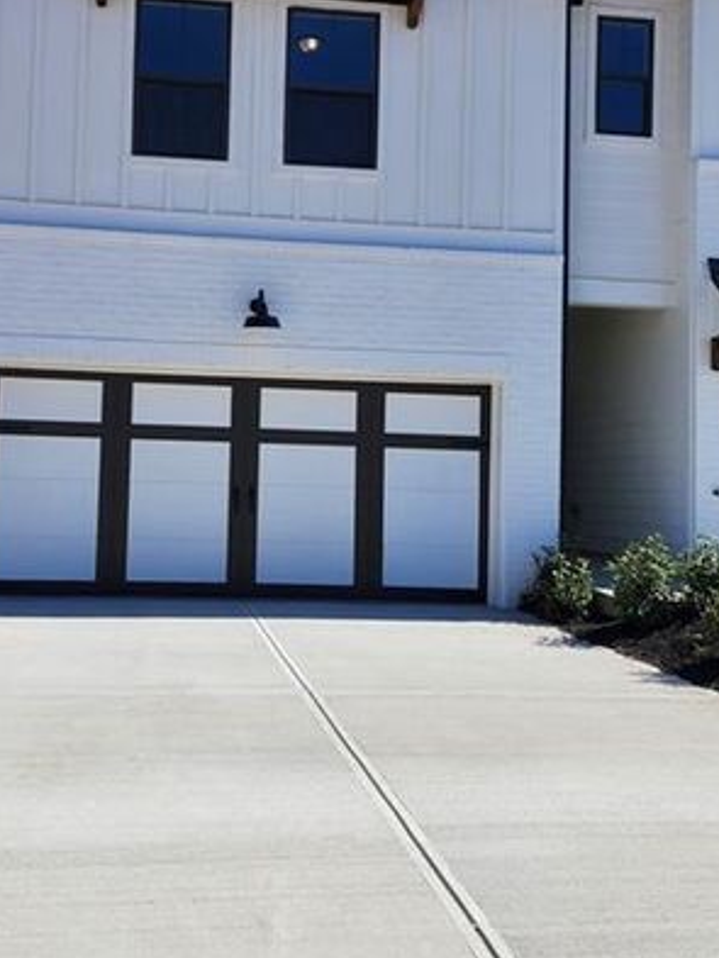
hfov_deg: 36.4
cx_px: 236
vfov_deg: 47.7
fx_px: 1079
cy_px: 416
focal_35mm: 39
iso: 12
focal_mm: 6.4
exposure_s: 1/1238
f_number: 1.8
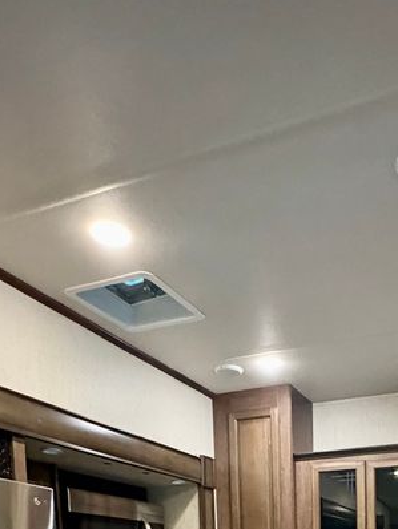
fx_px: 551
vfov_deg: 38.2
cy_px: 634
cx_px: 313
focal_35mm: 36
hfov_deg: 38.4
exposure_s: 1/40
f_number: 2.2
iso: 1000
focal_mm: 2.22
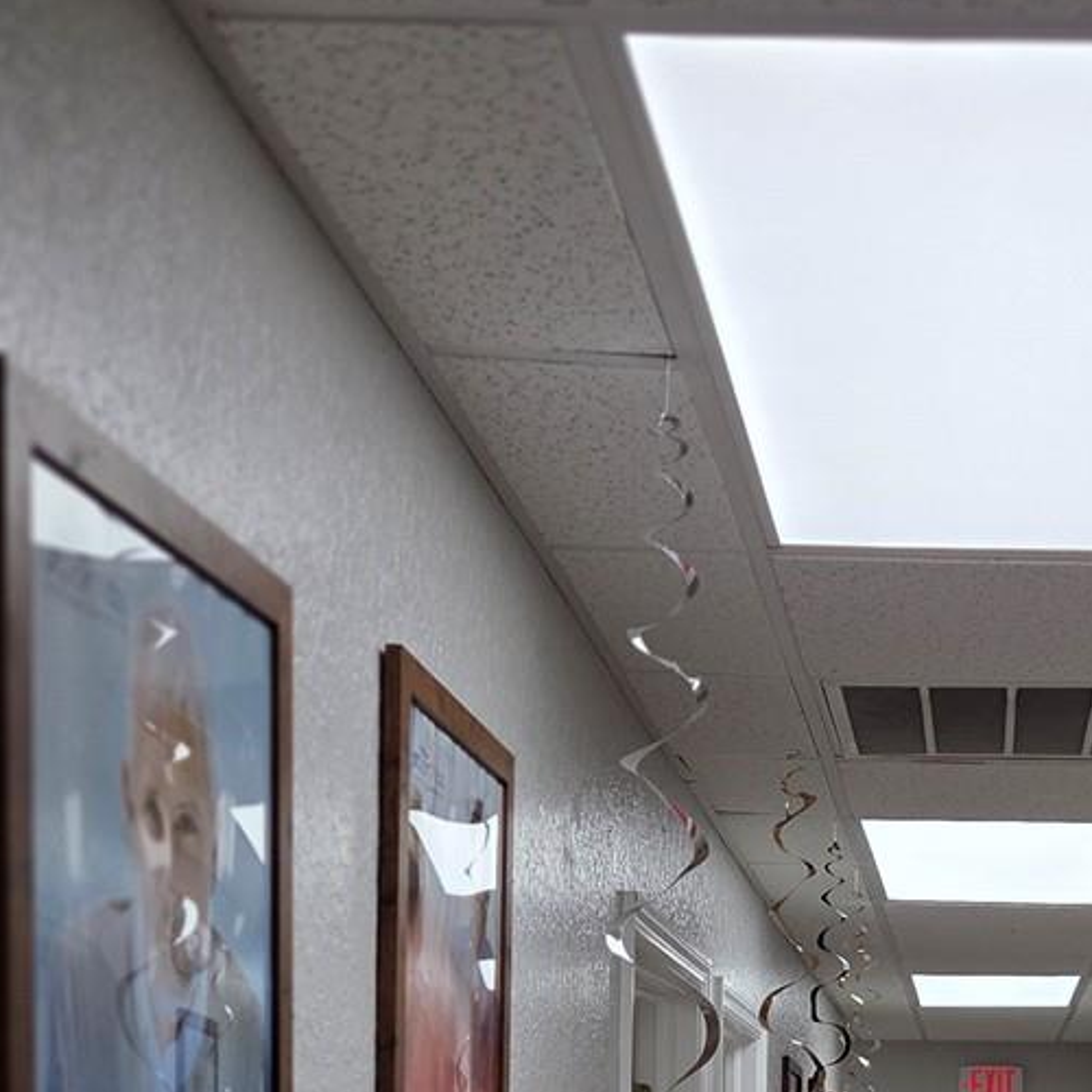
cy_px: 1232
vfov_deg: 24.5
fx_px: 2320
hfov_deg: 25.9
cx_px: 924
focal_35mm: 65
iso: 80
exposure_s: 1/720
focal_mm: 5.4
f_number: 1.8
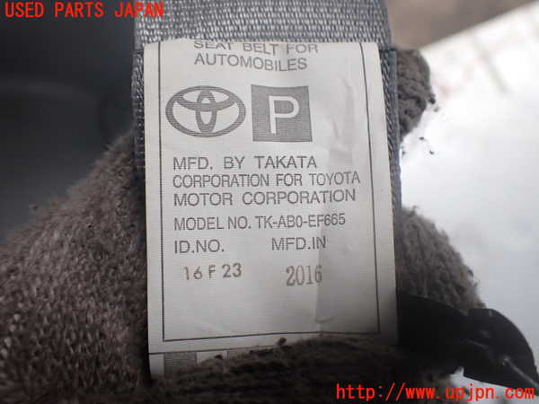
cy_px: 202
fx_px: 467
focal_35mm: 30
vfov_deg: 46.8
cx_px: 270
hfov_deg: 60.0
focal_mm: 5.4
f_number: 2.3
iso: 250
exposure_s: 1/125
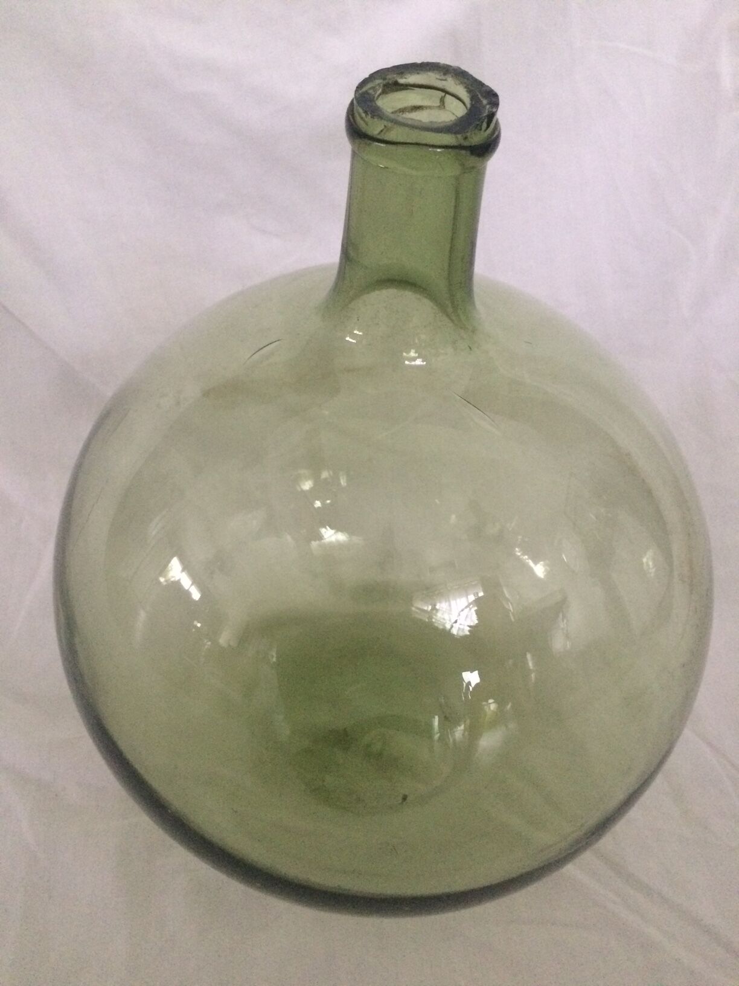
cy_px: 493
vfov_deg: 61.7
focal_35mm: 29
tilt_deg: -42.2
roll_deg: -3.0
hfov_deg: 48.2
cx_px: 370
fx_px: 825
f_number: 2.2
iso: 320
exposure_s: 1/25
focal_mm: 4.15
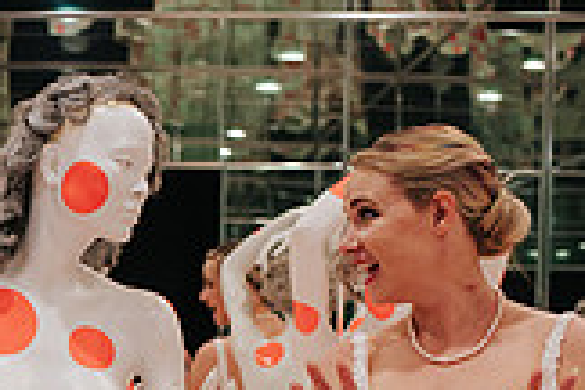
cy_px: 585
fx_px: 2031
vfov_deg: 10.6
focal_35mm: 125
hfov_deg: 15.7
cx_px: -155
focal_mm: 35
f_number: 2.8
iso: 1000
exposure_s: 1/250
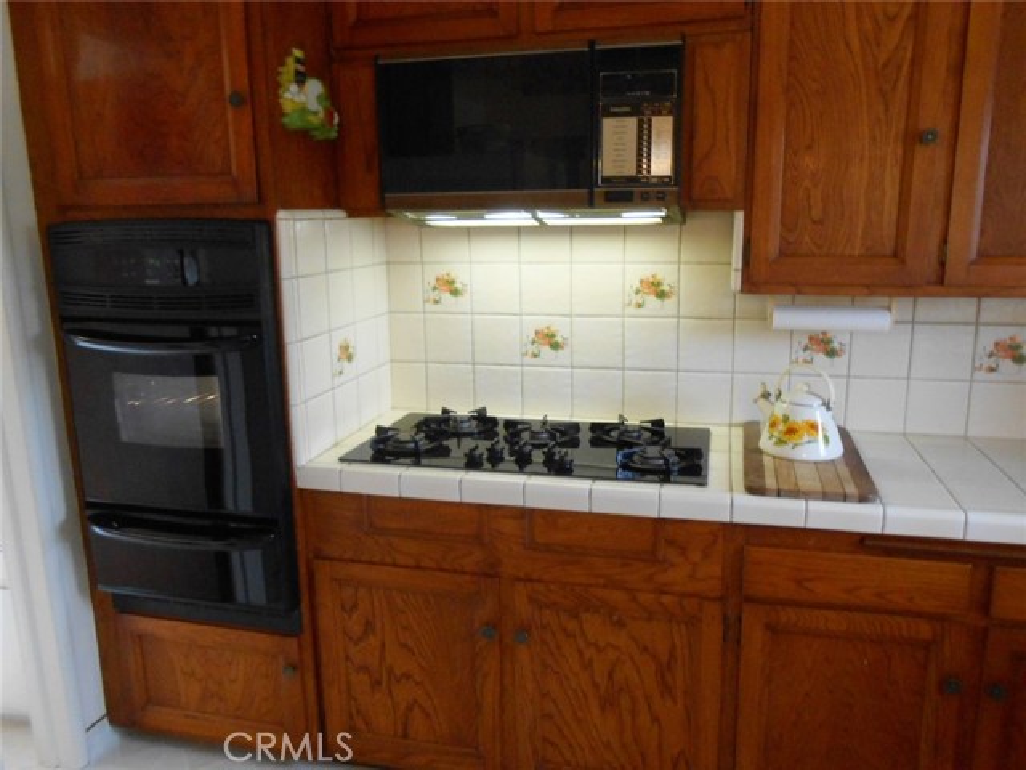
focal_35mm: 26
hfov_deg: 67.3
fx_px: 771
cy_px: 385
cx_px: 513
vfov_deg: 53.1
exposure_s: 1/30
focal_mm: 4.6
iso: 250
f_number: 3.5
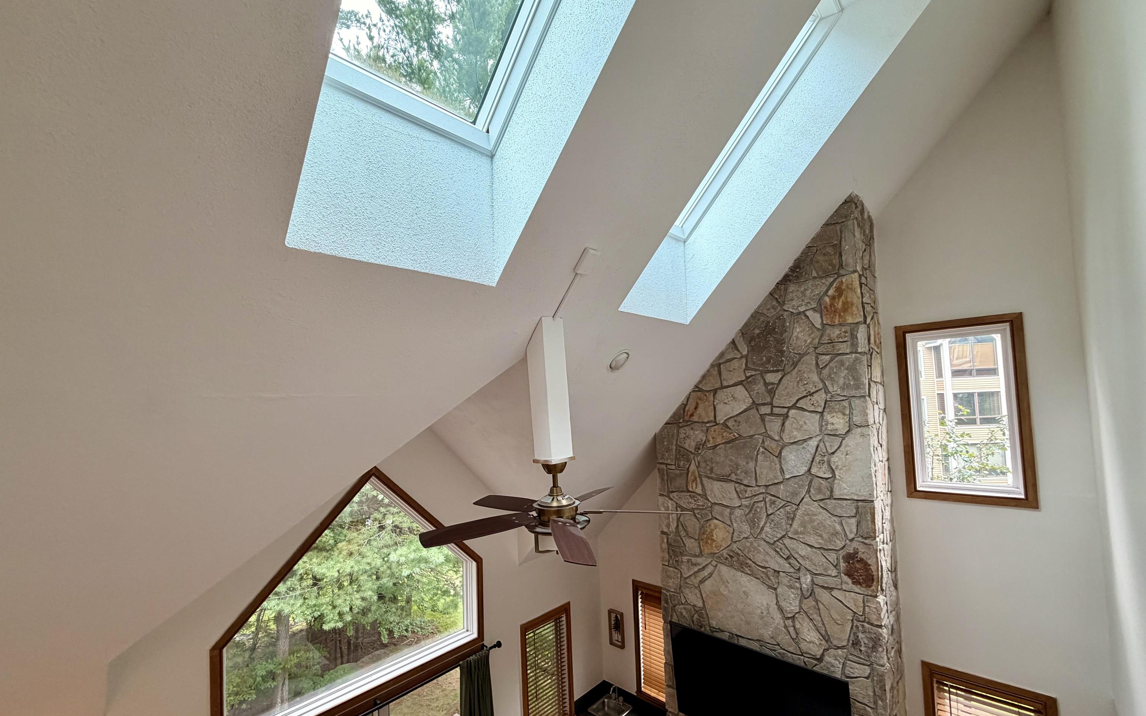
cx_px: 578
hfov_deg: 101.5
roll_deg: +2.5
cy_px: 379
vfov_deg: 74.7
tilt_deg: +1.8
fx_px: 469
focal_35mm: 15
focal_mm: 2.22
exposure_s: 1/120
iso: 125
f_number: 2.2
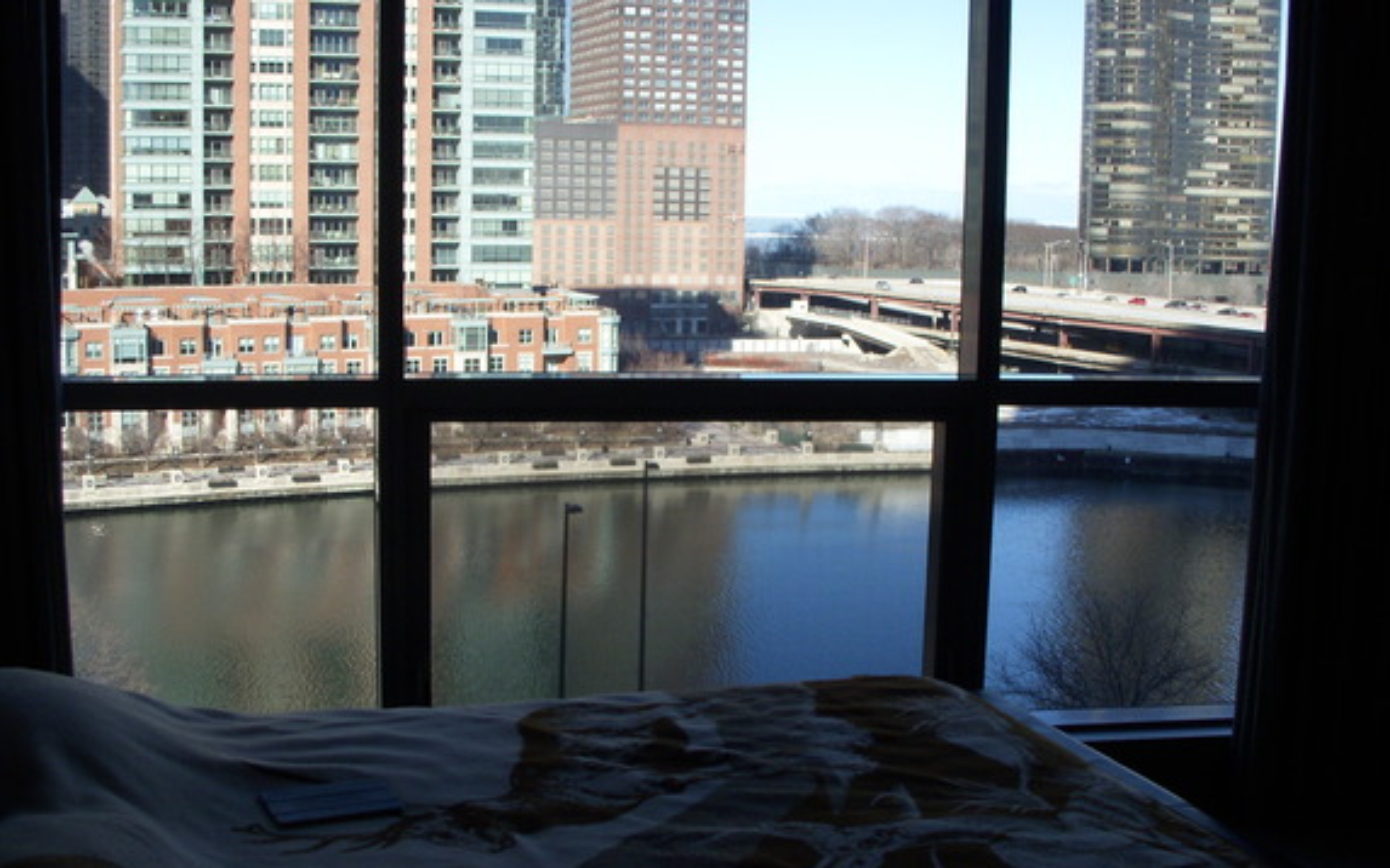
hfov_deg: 44.4
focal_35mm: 45
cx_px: 696
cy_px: 485
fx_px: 1705
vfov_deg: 28.6
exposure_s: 1/400
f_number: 3.3
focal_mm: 6.3
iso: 100
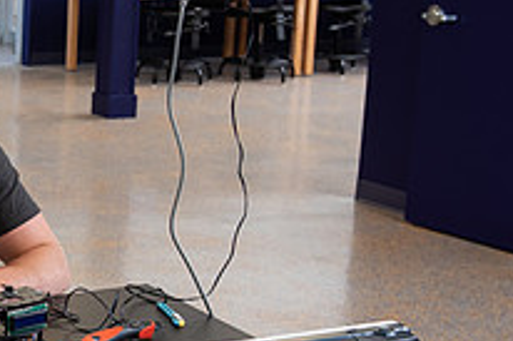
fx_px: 1523
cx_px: -132
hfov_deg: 18.0
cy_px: 218
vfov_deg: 12.8
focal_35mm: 107
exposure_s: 1/200
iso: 1000
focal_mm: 38
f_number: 5
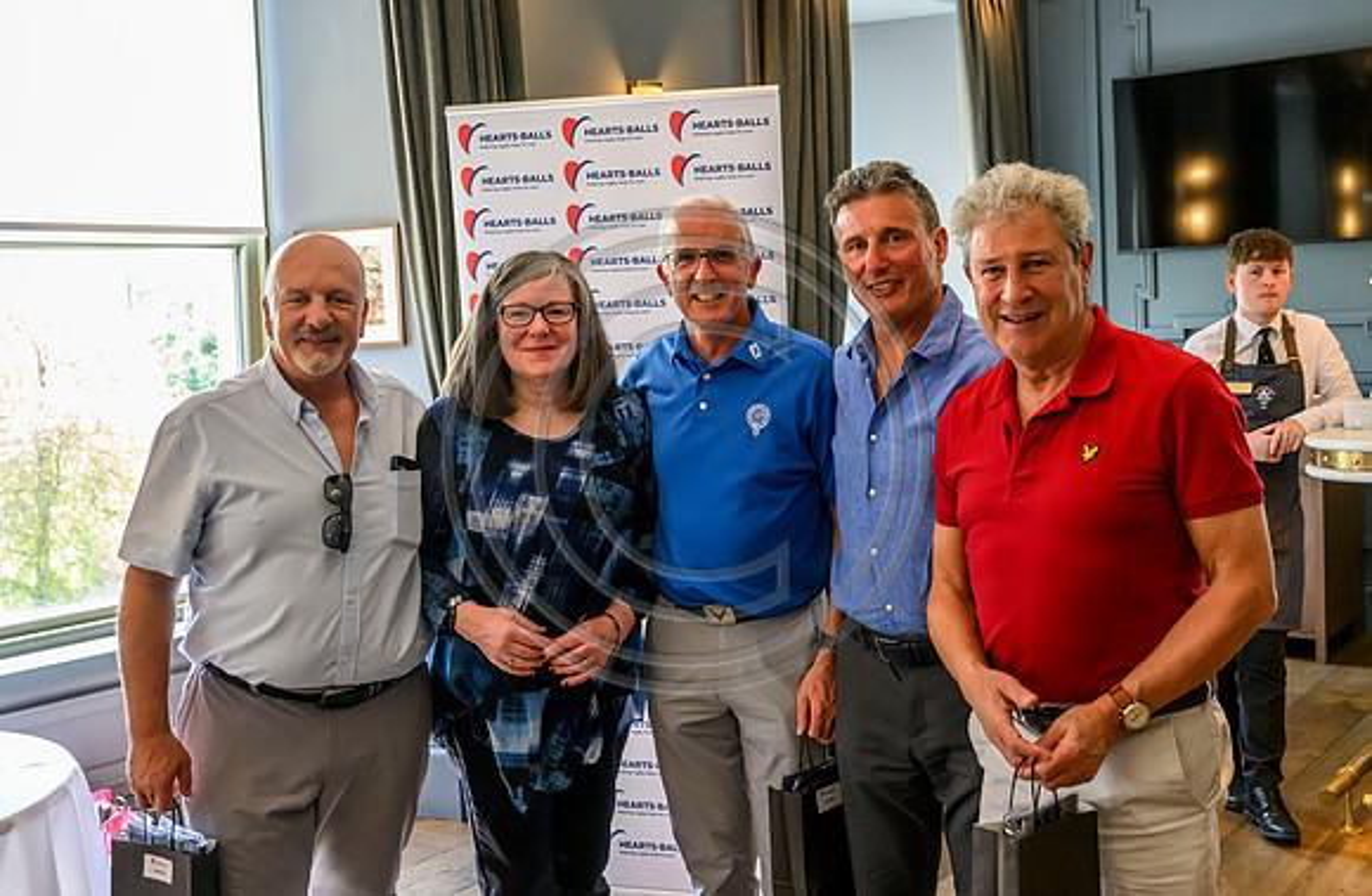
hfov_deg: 48.6
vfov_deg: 32.8
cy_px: 360
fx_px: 1520
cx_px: 711
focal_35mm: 40
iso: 5000
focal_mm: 34
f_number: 4.5
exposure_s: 1/640
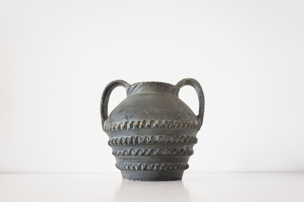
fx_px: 253
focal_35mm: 30
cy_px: 101
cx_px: 152
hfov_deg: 62.0
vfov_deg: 43.6
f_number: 4
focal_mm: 20
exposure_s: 1/60
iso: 125
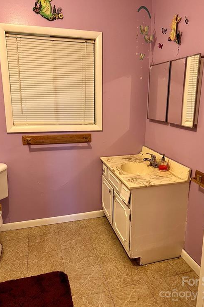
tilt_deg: -14.9
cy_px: 151
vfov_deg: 65.5
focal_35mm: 28
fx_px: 238
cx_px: 110
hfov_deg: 46.3
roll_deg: -1.6
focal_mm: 5.7
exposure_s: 1/60
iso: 250
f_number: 1.5
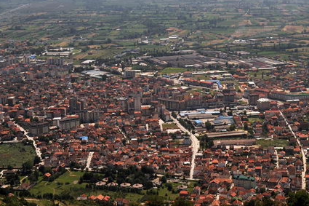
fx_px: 626
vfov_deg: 18.6
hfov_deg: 27.5
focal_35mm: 73
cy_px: 83
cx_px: 209
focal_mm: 50
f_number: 11
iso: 800
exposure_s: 1/640
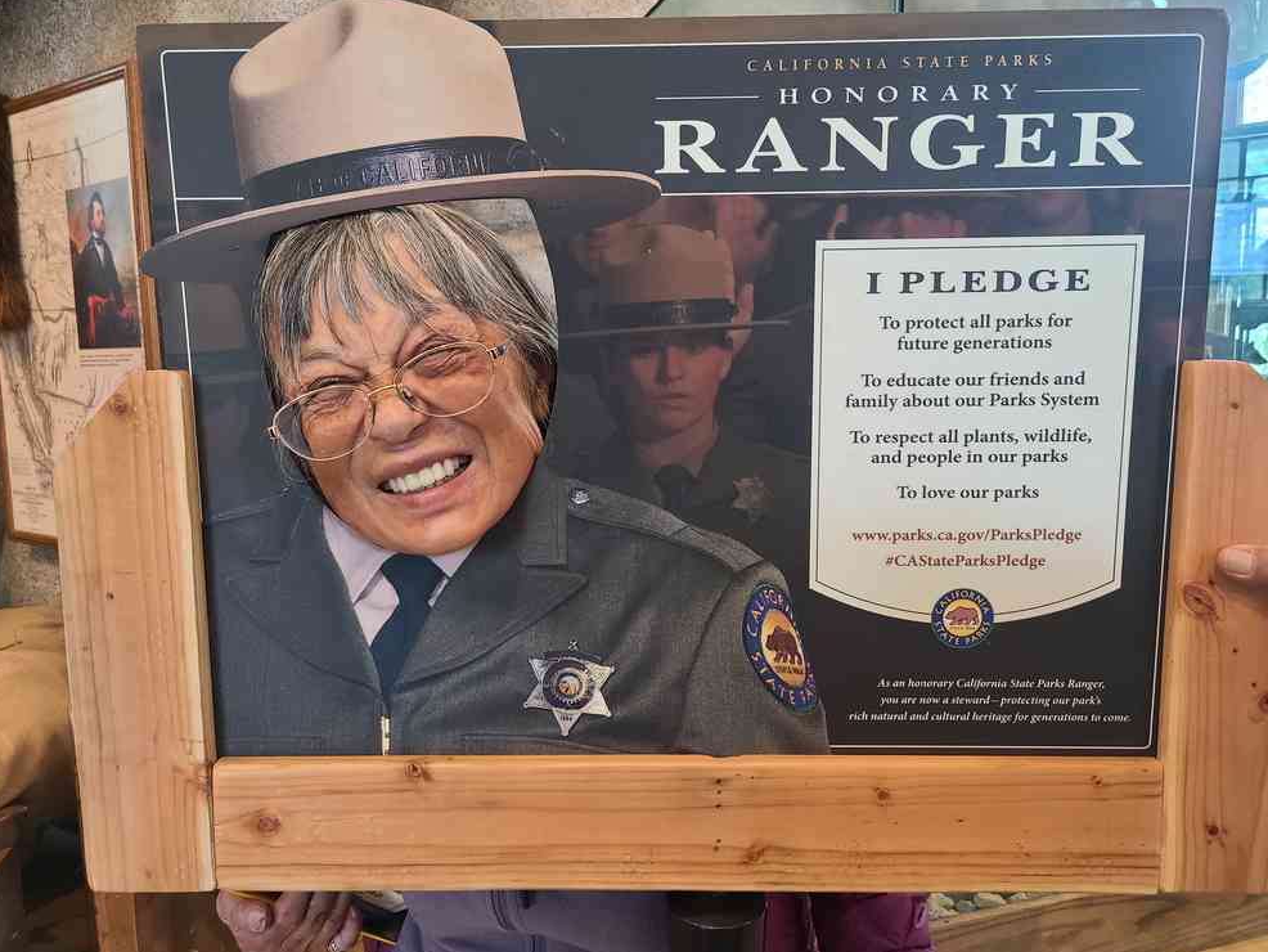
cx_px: 651
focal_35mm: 27
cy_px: 488
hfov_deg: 65.3
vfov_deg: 51.4
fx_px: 989
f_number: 1.8
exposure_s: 1/40
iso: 250
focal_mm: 5.4
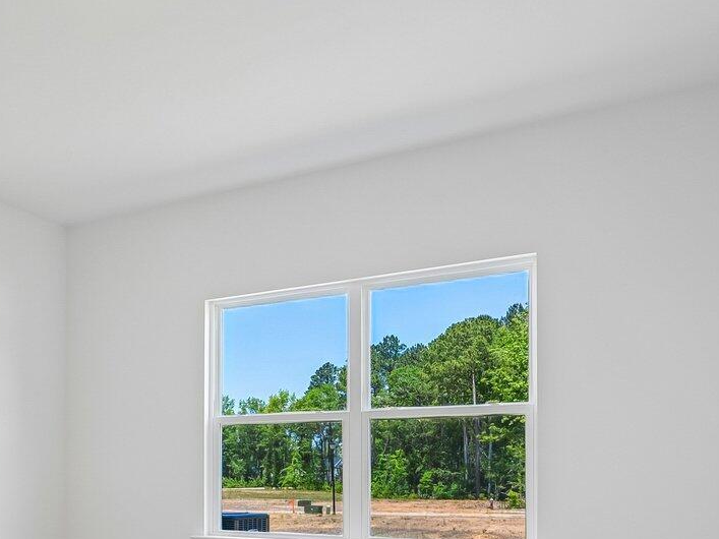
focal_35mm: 39
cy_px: 482
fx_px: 810
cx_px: 50
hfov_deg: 43.1
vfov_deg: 34.8
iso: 100
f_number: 8
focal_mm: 14
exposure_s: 1/20
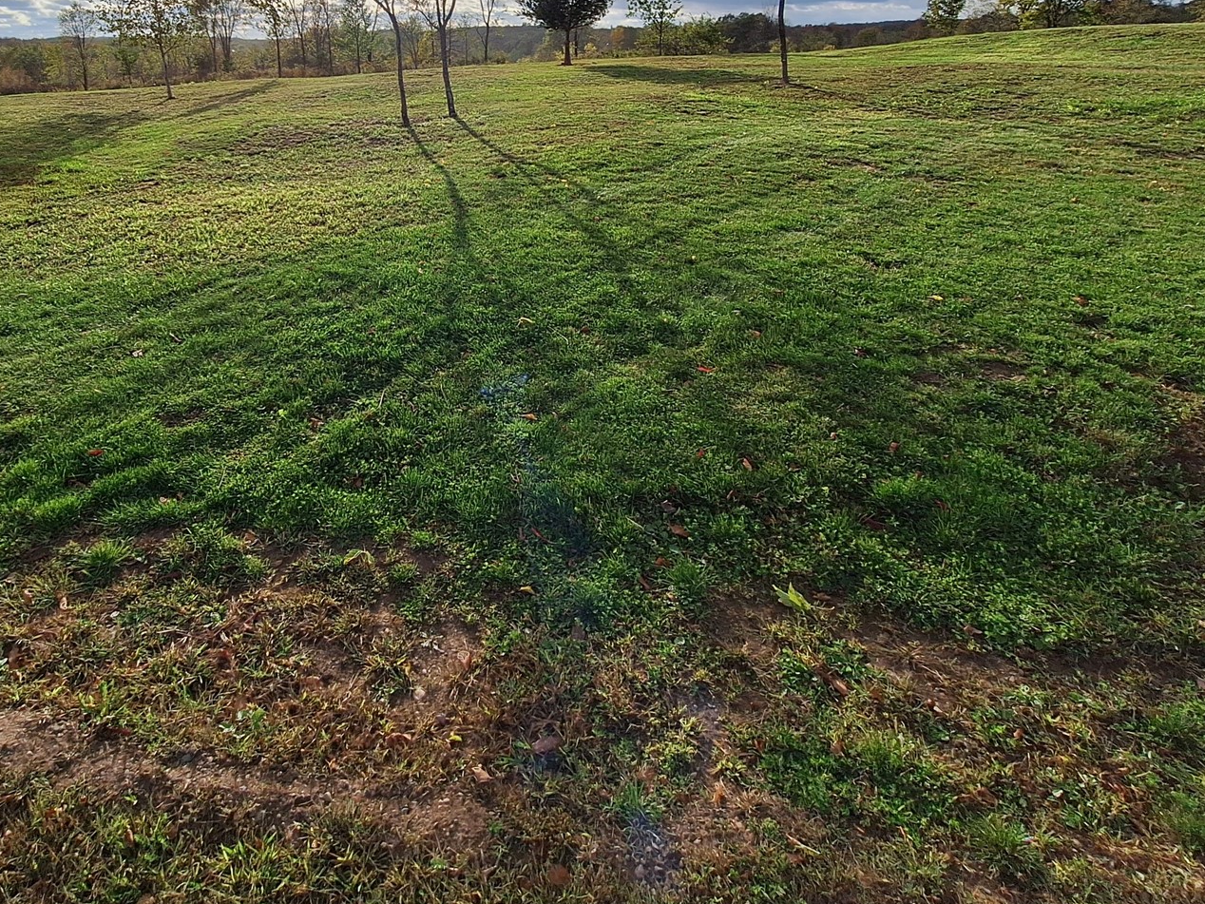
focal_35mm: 21
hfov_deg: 77.0
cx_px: 426
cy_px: 194
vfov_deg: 59.0
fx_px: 731
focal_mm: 1.74
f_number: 2.2
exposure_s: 1/3704
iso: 40
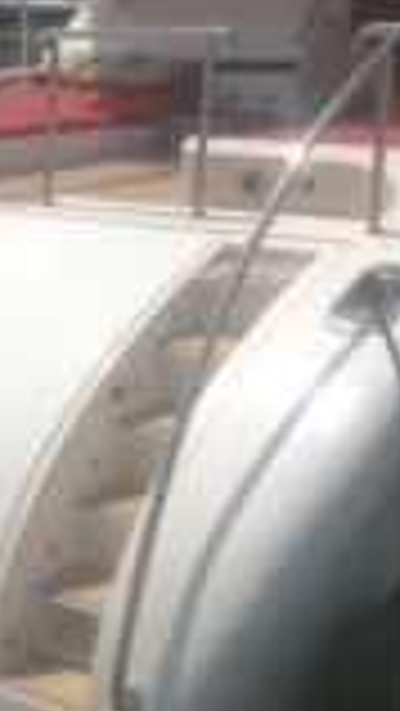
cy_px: 346
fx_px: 1639
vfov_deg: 24.4
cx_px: 45
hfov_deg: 13.8
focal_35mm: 87
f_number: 2.4
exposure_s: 1/3953
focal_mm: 4.28
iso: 64
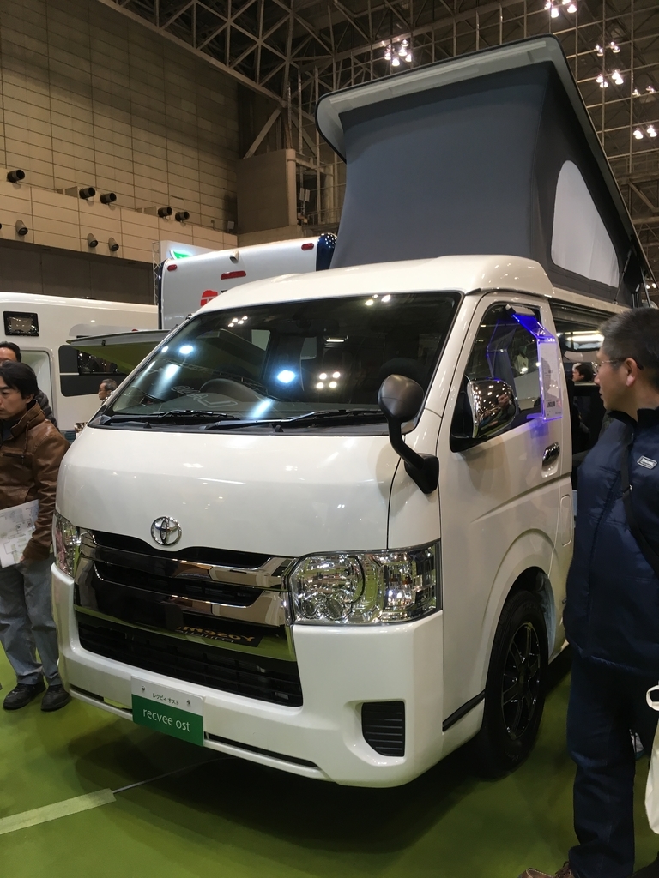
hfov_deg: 48.2
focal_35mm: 29
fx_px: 736
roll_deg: -0.9
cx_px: 330
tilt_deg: -3.5
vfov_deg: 61.7
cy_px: 439
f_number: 2.2
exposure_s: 1/30
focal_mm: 4.15
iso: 50
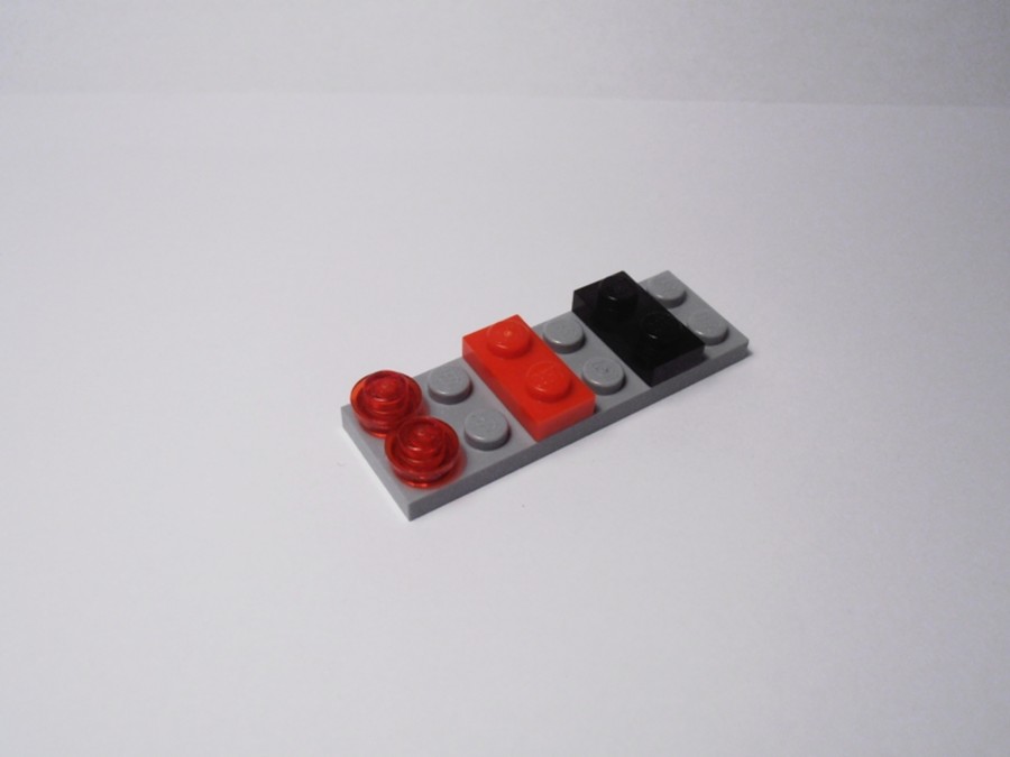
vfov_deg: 38.7
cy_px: 378
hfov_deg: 50.1
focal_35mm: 37
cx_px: 505
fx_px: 1080
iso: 80
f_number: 3.9
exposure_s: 1/200
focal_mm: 6.61
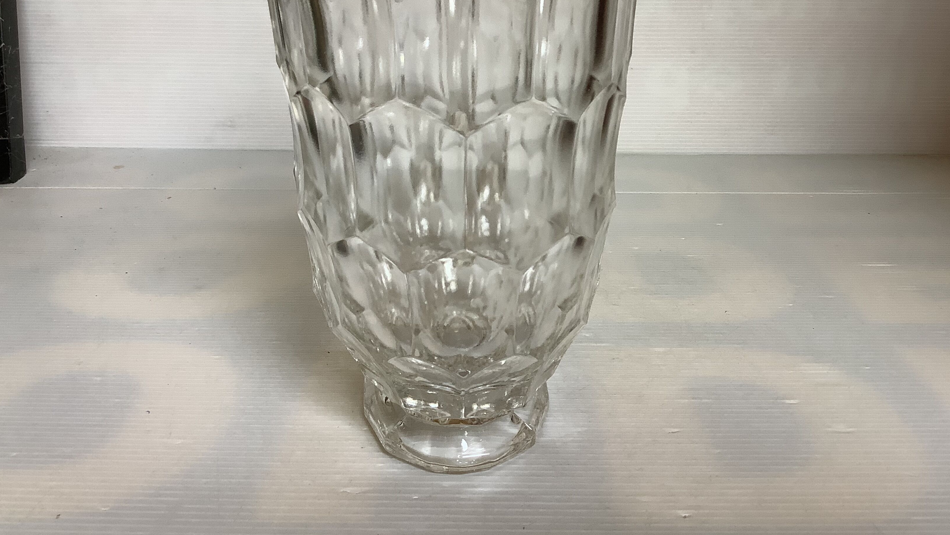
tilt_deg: -16.5
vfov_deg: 34.4
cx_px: 477
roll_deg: +0.2
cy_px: 183
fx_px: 857
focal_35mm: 34
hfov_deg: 58.0
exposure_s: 1/50
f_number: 2.4
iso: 64
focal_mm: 3.3
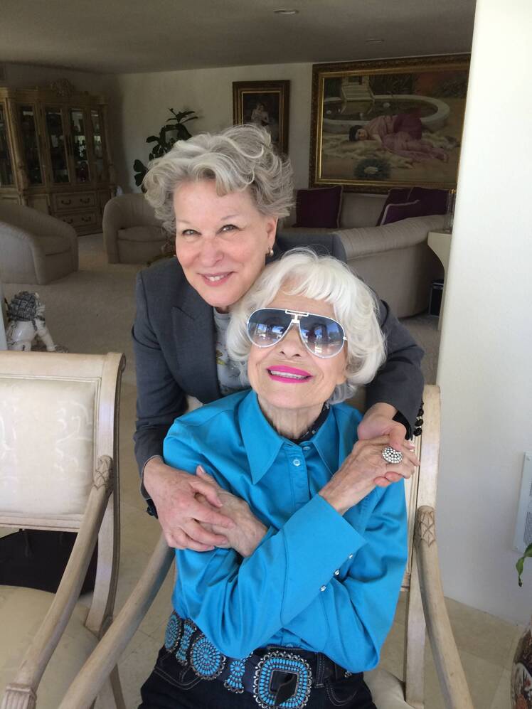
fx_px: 594
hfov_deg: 48.2
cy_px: 354
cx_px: 266
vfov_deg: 61.7
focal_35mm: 29
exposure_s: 1/40
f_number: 2.2
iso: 40
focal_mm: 4.15
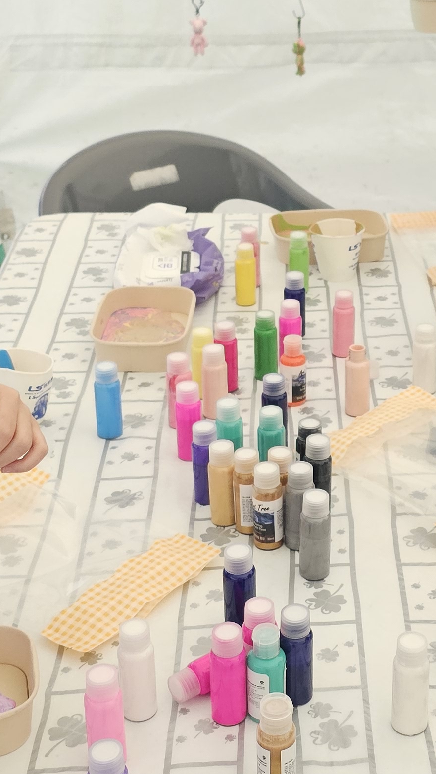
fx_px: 1315
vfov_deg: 32.6
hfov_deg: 18.6
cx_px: 361
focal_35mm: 64
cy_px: 272
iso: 800
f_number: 1.7
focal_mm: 6.3
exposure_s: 1/60
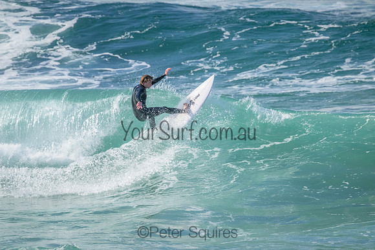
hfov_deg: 2.6
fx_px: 8335
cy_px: 125
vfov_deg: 1.7
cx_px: 188
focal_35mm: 800
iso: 2500
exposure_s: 1/1600
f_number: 11
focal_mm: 800
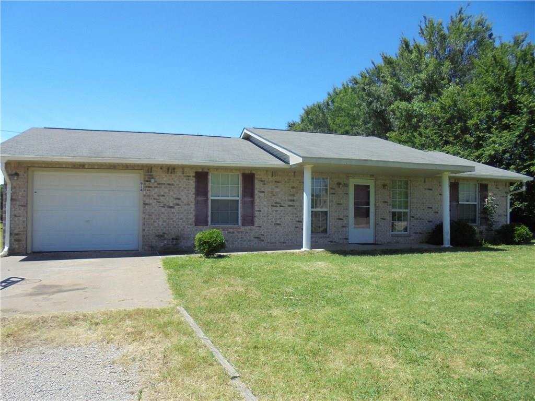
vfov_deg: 53.1
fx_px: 402
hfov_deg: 67.3
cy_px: 200
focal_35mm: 26
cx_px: 268
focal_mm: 4.6
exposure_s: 1/800
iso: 100
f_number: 3.5
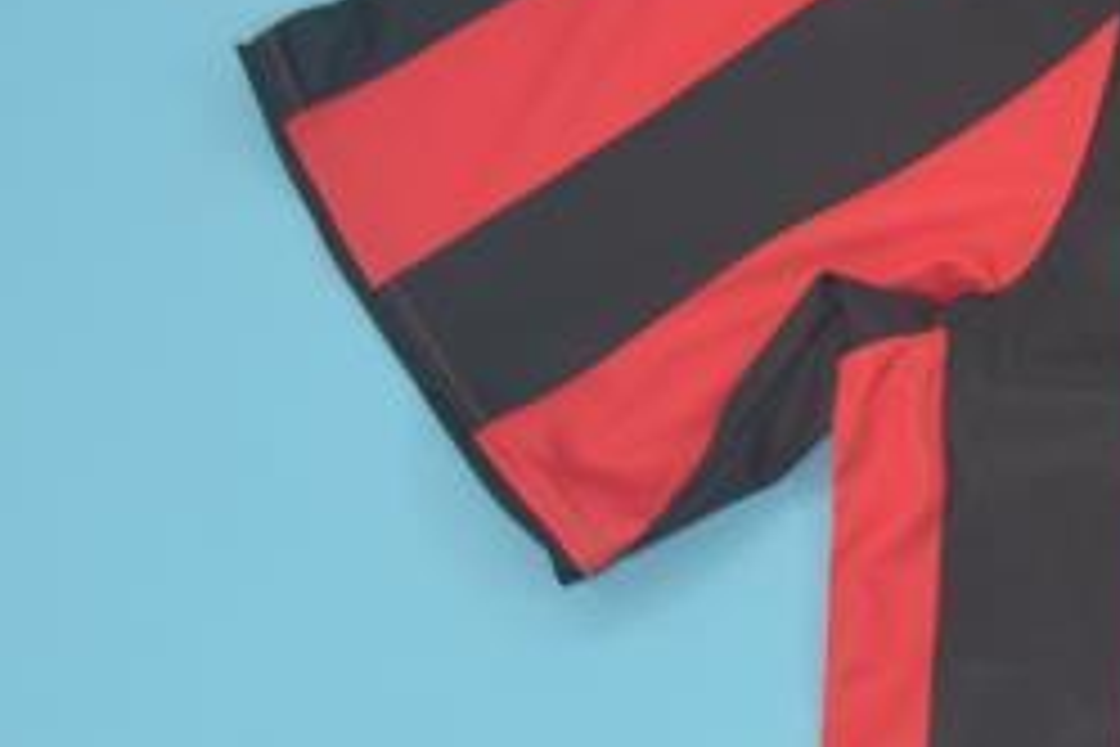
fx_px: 4044
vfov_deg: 10.5
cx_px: 1804
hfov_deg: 14.4
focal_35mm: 130
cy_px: 765
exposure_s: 1/125
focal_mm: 20
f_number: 3.8
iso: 200
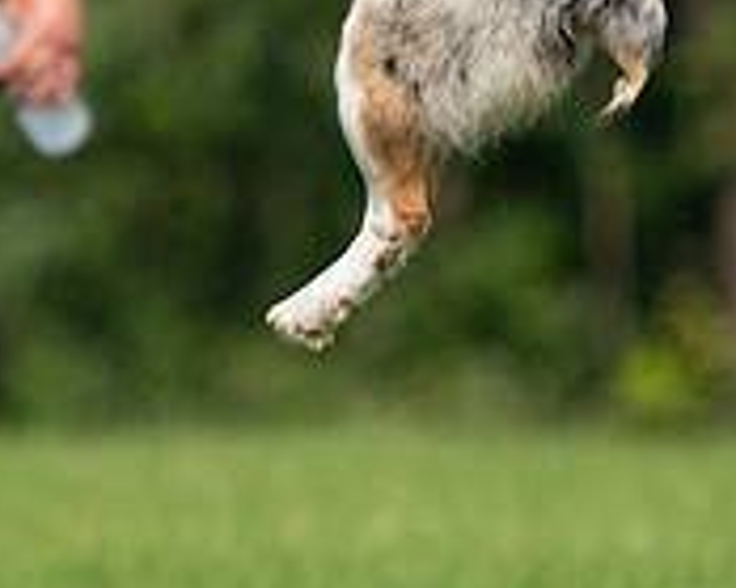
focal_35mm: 1266
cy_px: -133
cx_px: 178
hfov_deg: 1.5
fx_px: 27562
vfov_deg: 1.2
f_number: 6.3
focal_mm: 404
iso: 800
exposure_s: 1/4000
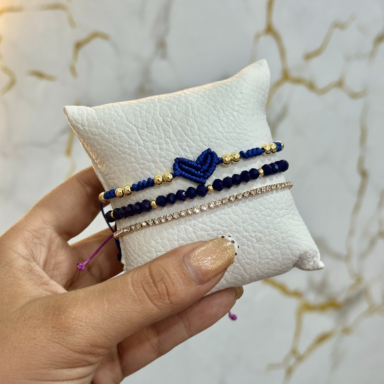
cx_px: 192
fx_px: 715
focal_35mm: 57
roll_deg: -0.9
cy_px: 220
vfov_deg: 30.0
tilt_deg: -17.0
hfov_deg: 30.0
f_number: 1.78
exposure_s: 1/60
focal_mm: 6.86
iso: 125
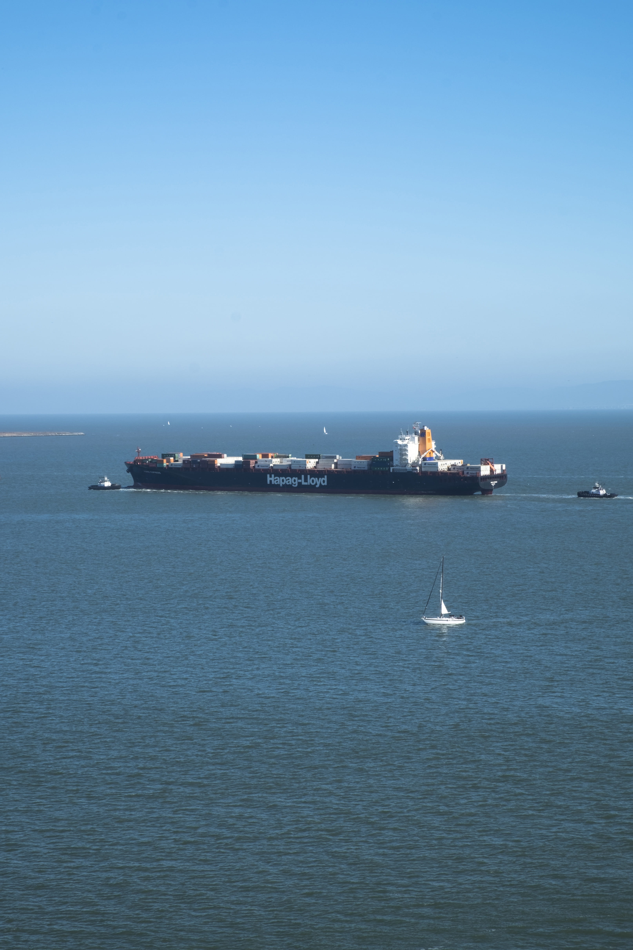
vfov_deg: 24.5
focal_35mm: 83
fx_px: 2189
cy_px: 475
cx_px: 316
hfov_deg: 16.5
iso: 200
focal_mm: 55
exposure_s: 1/100
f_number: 16
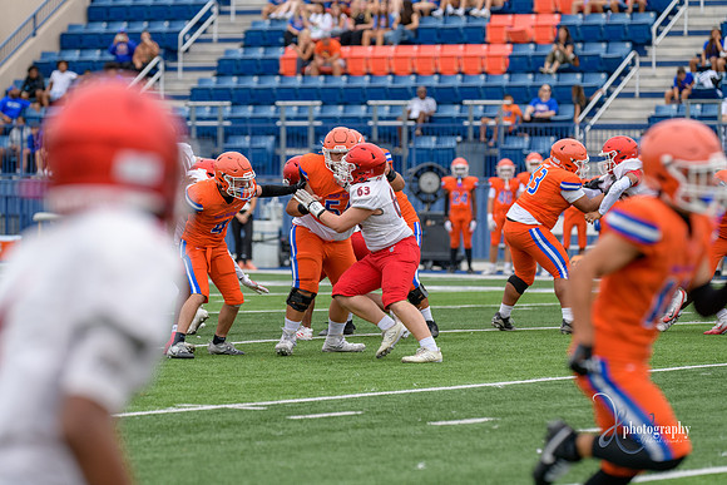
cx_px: 364
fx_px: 4242
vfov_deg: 6.5
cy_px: 242
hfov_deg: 9.8
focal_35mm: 210
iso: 640
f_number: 3.5
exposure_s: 1/1000
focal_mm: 210
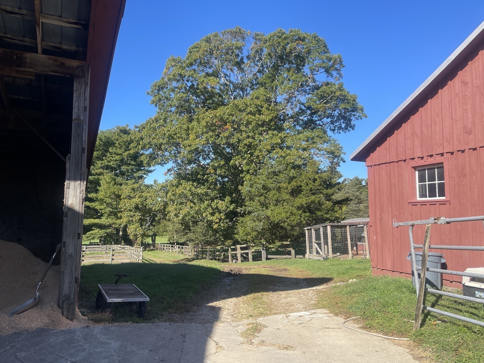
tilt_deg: +5.2
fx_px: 350
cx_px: 242
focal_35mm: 25
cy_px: 182
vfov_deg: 54.9
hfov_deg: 69.4
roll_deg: +0.2
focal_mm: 5.1
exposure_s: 1/1883
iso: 32
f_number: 1.6
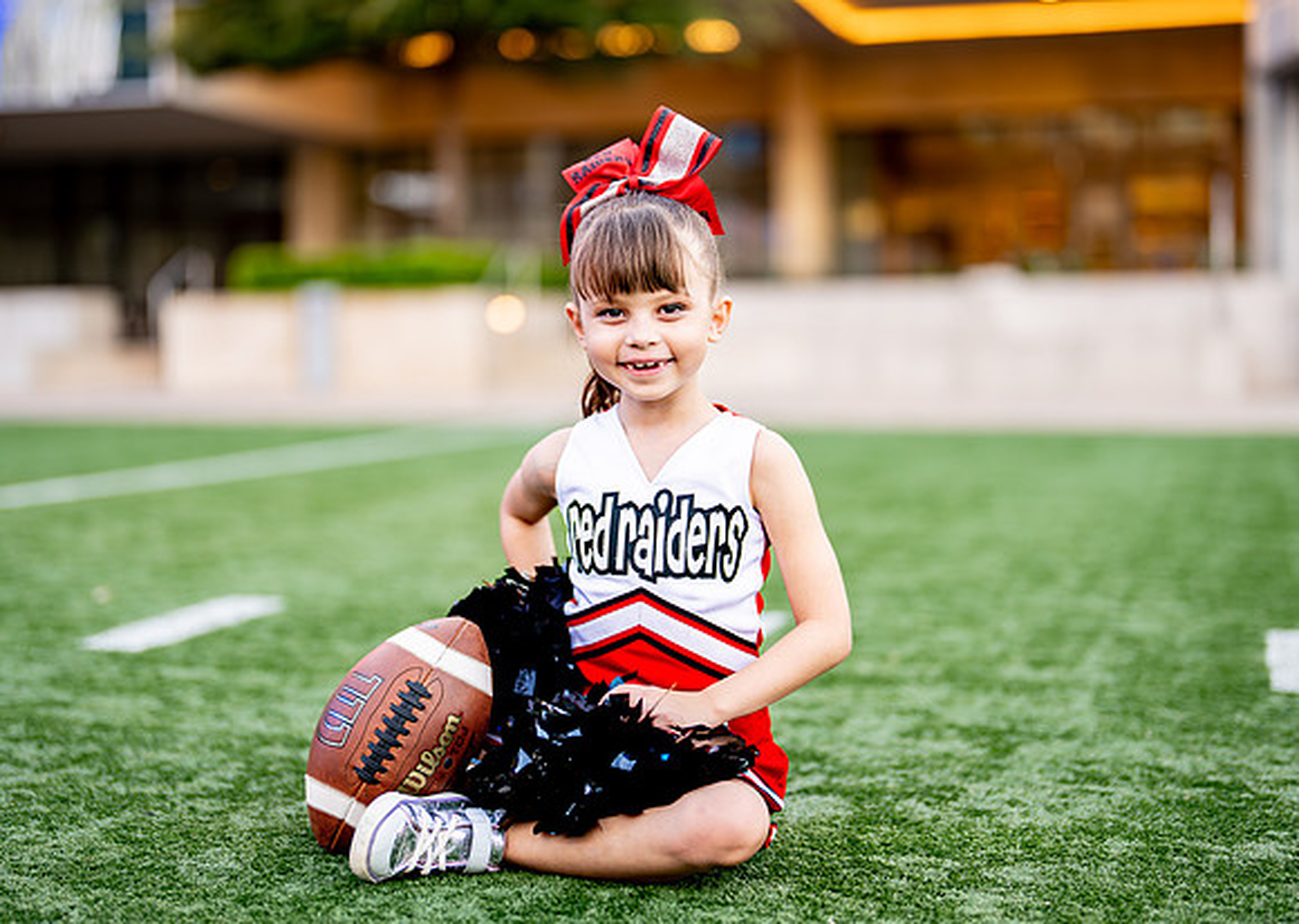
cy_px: 429
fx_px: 2340
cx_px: 630
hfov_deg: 31.0
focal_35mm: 63
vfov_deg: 22.4
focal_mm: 50
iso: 125
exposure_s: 1/320
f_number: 1.2
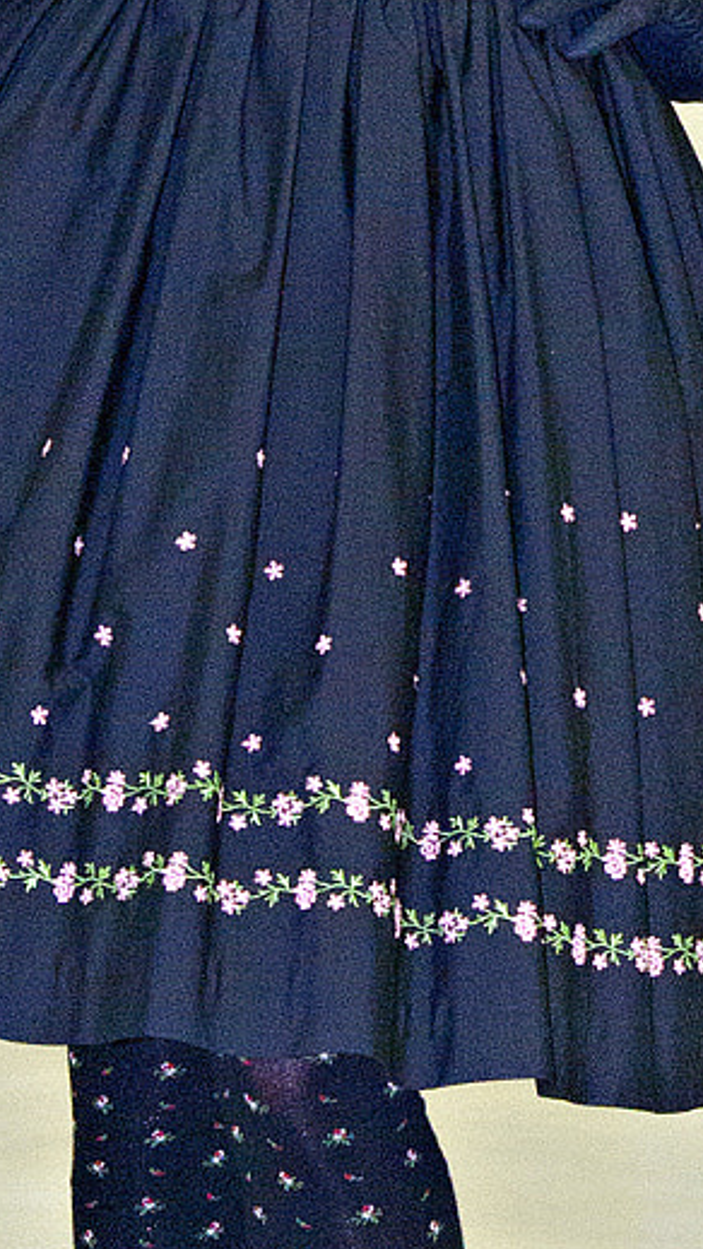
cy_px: 274
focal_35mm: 200
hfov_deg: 6.1
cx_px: 270
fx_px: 6627
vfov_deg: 10.7
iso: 3200
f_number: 8
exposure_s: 1/125
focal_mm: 62
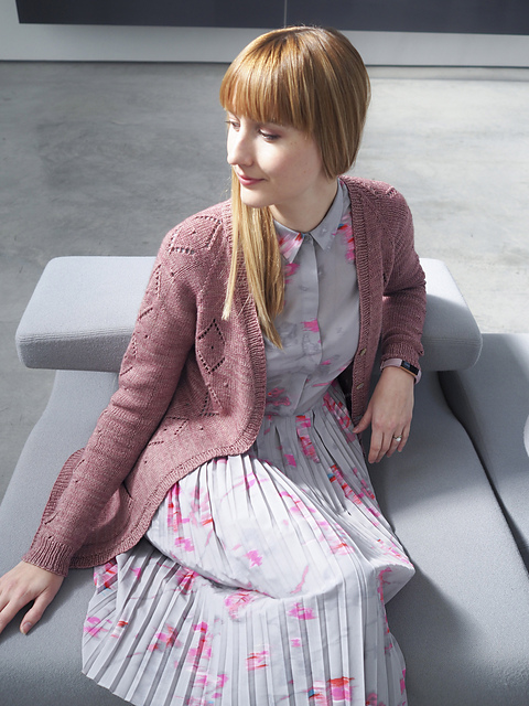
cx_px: 264
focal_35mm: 34
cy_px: 353
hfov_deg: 41.8
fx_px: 693
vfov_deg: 54.0
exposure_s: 1/160
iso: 200
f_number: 2.8
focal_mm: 17
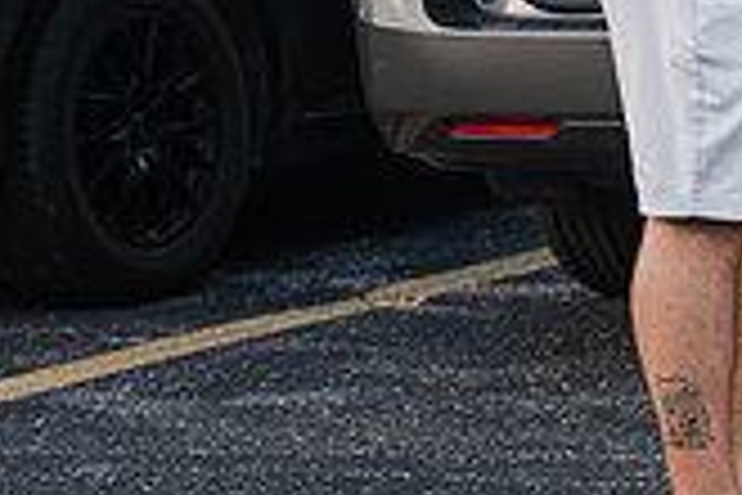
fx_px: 5956
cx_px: 1142
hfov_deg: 7.0
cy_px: -173
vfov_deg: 4.7
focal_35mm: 289
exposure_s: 1/320
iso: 640
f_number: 5
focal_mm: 82
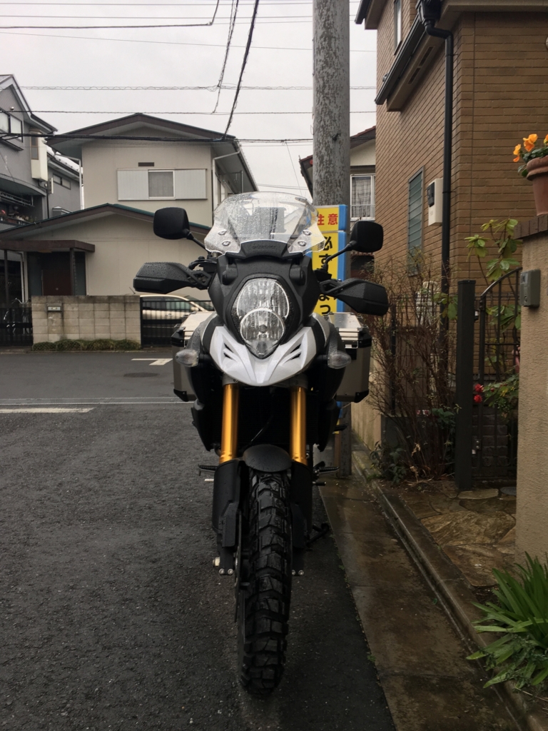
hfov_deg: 48.2
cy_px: 366
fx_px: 612
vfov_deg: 61.7
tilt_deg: -3.5
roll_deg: -0.9
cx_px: 274
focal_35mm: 29
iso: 32
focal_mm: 4.15
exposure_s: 1/60
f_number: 2.2
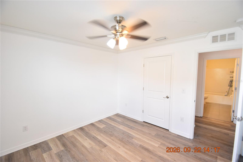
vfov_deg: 77.3
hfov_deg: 100.4
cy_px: 81
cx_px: 122
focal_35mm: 15
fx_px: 101
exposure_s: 1/60
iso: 800
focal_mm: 10
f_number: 4
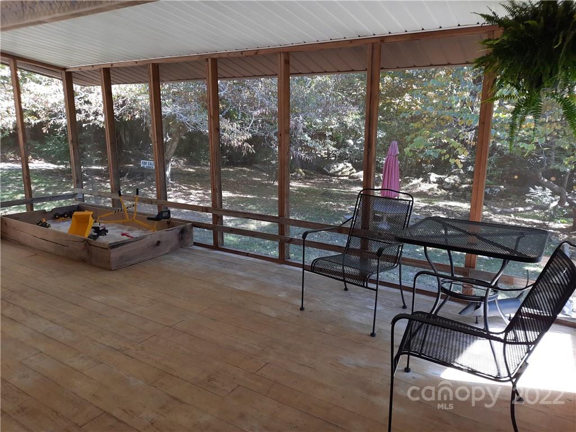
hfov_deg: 69.4
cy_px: 216
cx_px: 288
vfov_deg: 54.9
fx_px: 416
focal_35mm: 25
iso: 125
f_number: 2
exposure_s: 1/60
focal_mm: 4.6
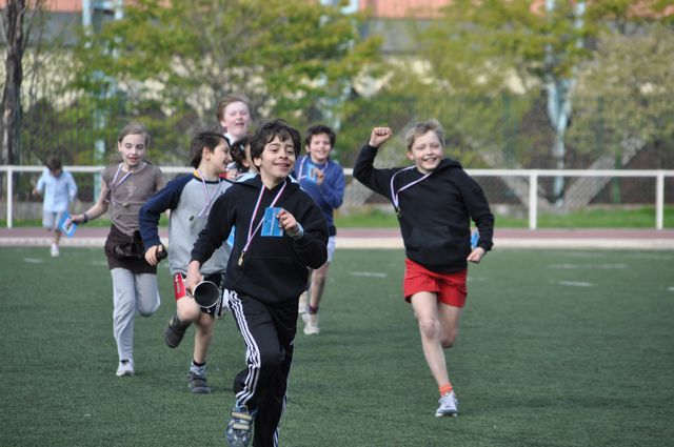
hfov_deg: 6.9
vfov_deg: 4.6
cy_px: 224
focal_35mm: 300
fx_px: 5609
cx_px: 337
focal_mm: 200
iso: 500
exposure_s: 1/1000
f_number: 6.3
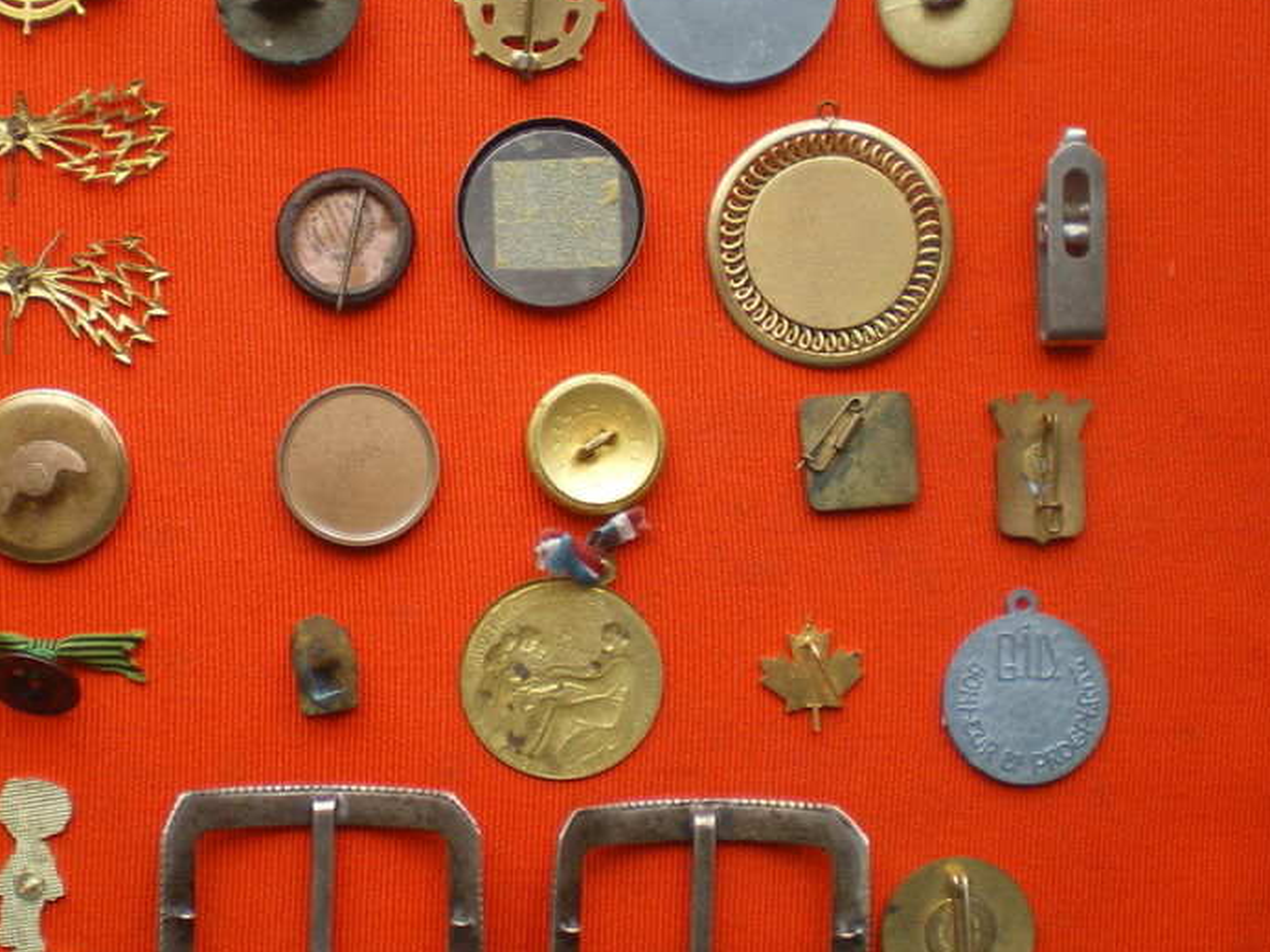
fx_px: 2018
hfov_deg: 34.7
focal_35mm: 55
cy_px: 426
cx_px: 447
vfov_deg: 26.5
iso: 100
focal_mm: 6.3
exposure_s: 1/50
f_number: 3.1
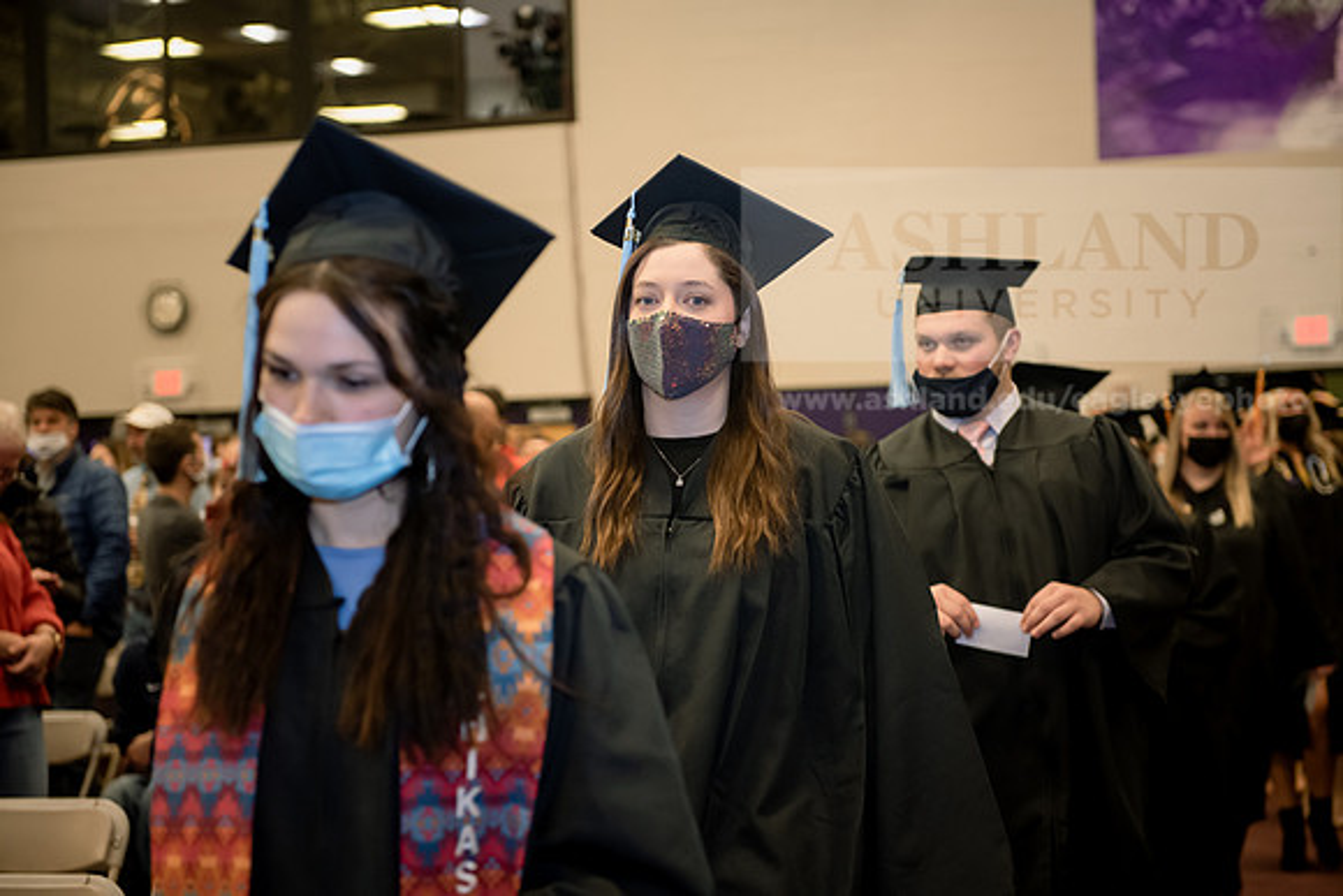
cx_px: 672
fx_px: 2612
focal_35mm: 70
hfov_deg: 28.8
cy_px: 448
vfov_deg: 19.5
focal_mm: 70
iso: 1600
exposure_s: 1/200
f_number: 3.5
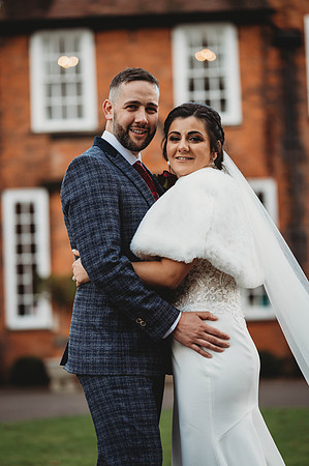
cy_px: 233
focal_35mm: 85
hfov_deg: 16.0
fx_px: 1097
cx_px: 154
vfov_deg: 23.9
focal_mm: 85
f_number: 1.8
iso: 100
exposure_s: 1/320
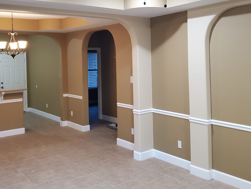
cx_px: 148
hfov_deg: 47.6
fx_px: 283
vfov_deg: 36.3
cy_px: 57
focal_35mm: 39
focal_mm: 4.3
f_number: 2.4
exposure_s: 1/40
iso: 320
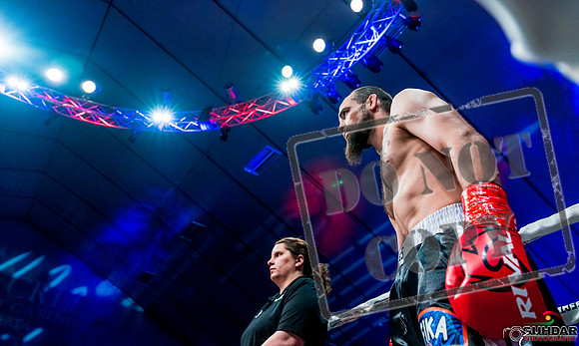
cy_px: 135
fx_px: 422
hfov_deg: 68.8
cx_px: 316
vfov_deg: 44.4
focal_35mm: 27
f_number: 4
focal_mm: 24
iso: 4000
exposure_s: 1/1000
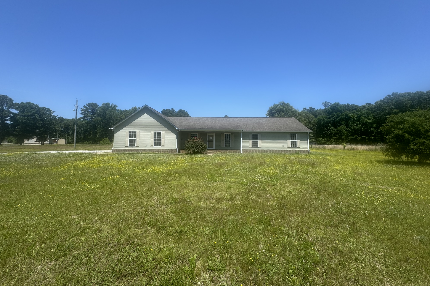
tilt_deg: +4.5
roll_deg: -0.5
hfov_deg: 100.4
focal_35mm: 15
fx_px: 179
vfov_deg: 77.2
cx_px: 218
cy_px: 131
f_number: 2.2
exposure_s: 1/1672
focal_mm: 2.22
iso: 50
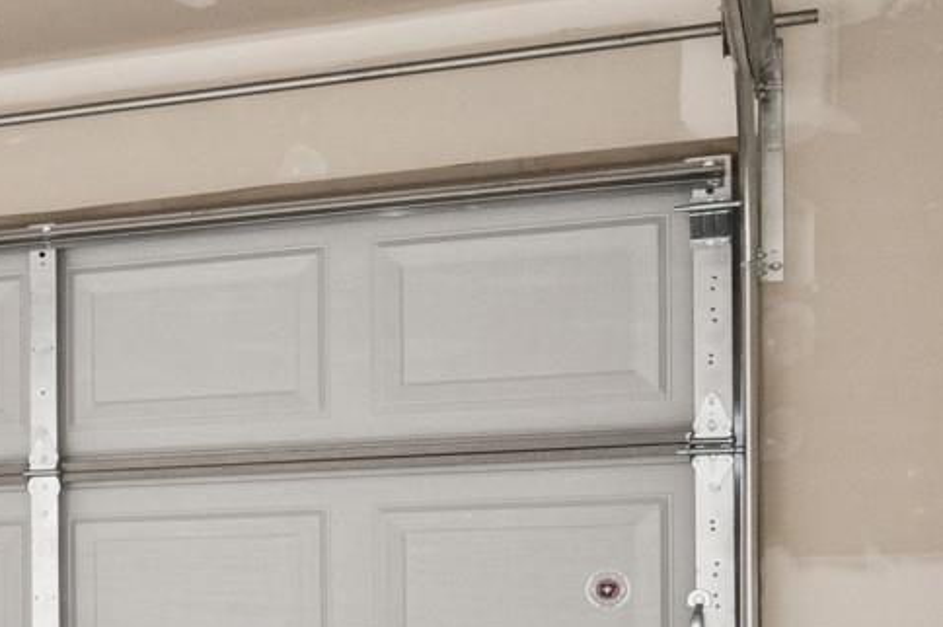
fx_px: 2434
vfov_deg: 14.4
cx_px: -787
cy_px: 683
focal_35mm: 93
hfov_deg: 17.5
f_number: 9
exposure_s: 6
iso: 250
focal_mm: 12
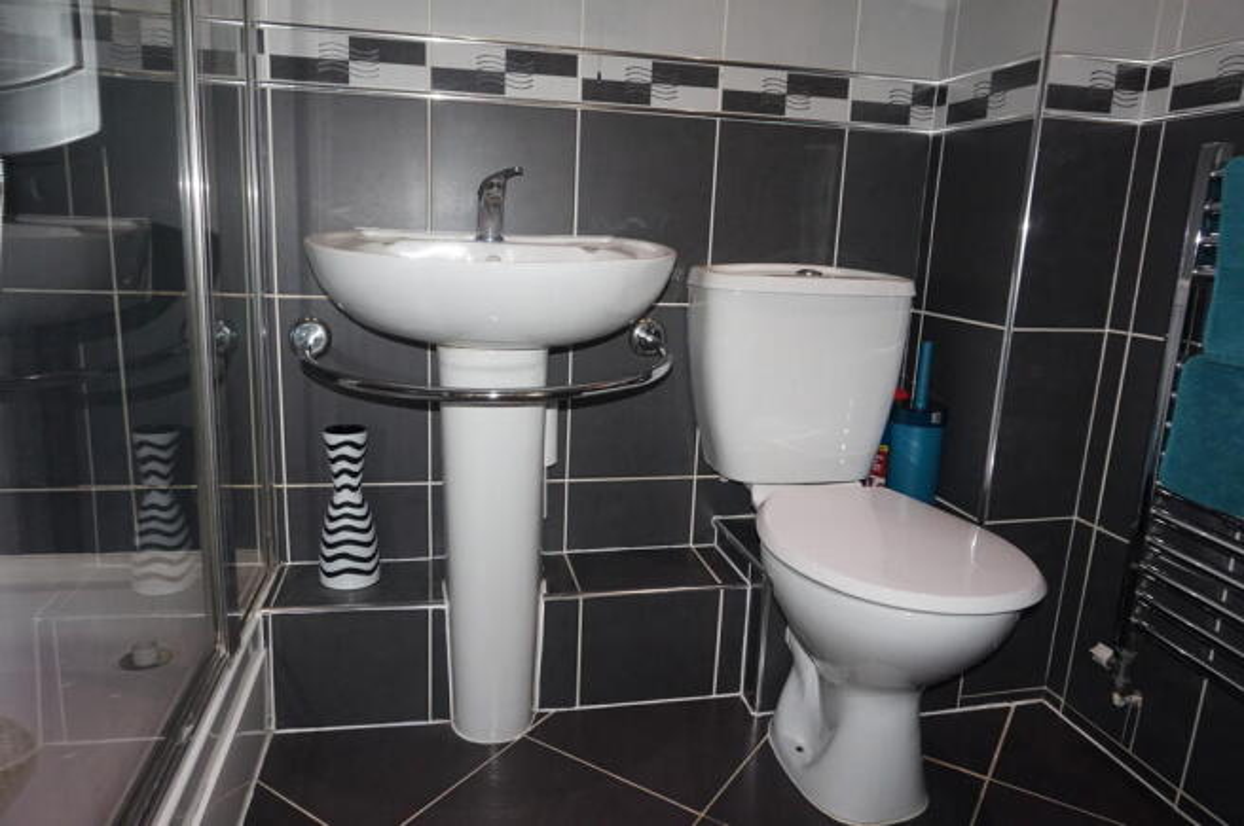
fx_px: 828
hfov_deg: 73.8
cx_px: 622
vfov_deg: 53.0
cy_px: 413
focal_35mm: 24
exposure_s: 1/60
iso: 800
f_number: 5.6
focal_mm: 16
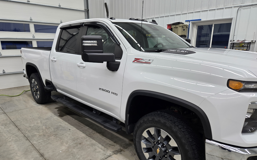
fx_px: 175
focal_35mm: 25
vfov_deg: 49.0
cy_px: 95
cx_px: 126
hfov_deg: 72.5
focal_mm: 5.4
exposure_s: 1/120
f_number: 1.8
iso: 100
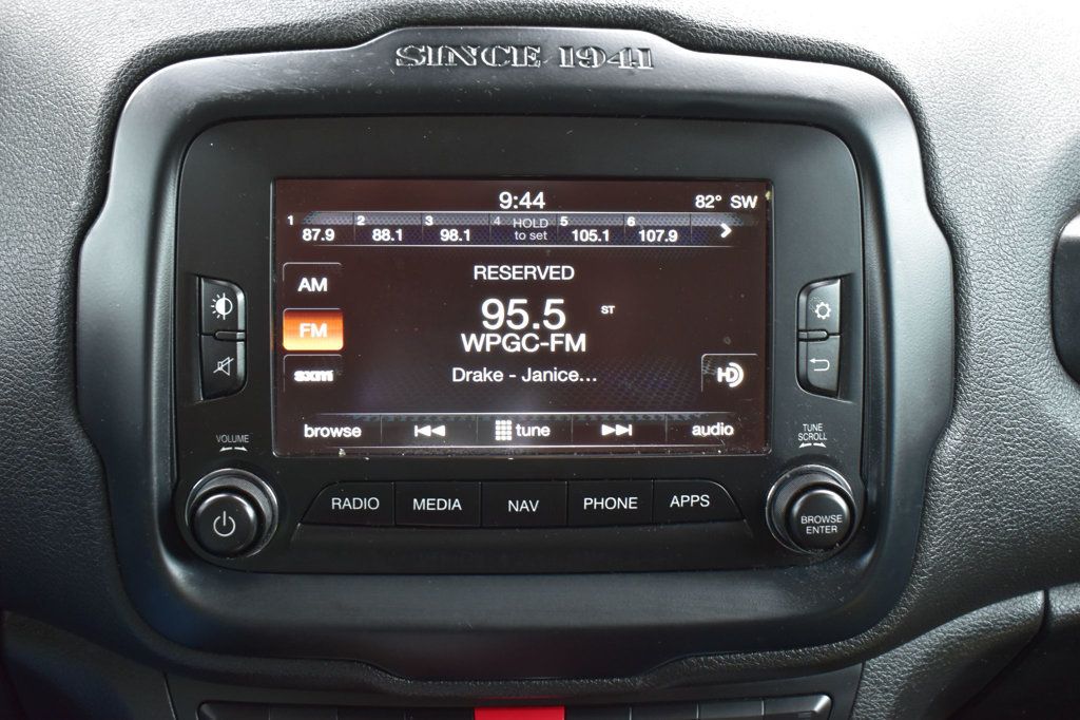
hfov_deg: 41.1
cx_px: 540
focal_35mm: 48
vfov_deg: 28.1
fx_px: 1439
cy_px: 360
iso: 560
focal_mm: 32
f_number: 6.3
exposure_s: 1/15
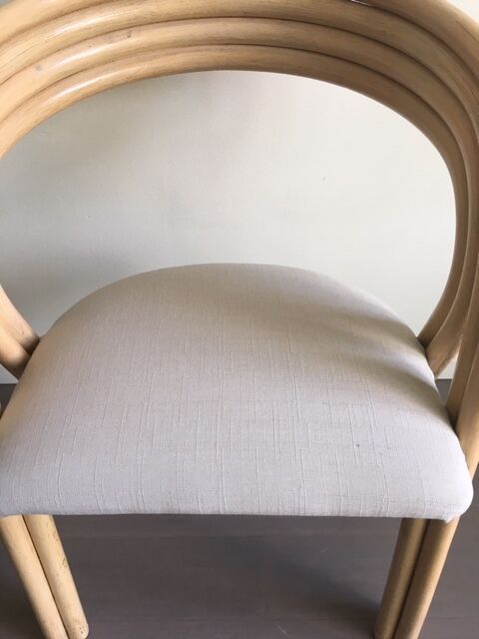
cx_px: 240
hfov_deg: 48.2
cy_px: 320
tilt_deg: -43.0
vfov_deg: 61.7
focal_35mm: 29
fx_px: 535
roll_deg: +0.1
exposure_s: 1/33
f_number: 2.2
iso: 40
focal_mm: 4.15
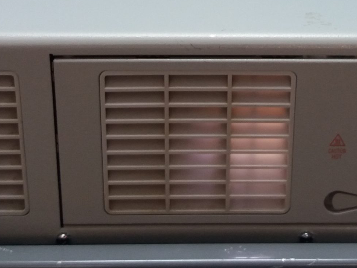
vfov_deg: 19.8
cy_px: 30
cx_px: 205
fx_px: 753
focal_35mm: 73
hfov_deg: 26.7
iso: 100
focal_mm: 3.7
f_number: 1.9
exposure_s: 1/33
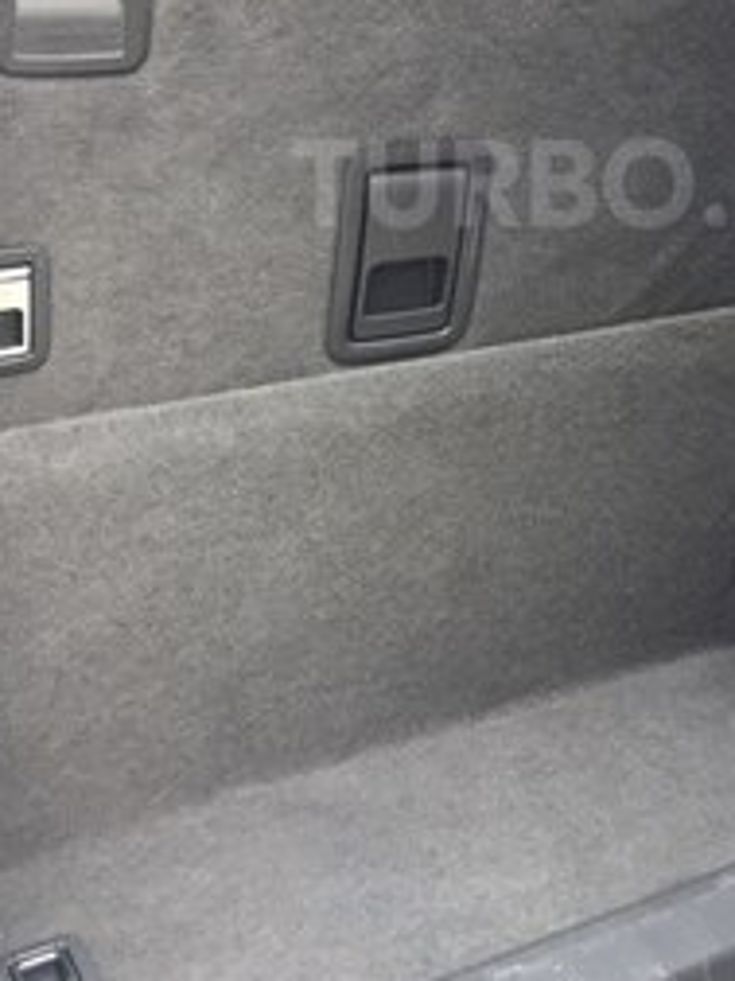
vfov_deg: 32.8
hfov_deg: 25.2
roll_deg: +0.1
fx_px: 1614
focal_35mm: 57
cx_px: 591
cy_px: 183
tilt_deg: -12.1
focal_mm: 4.15
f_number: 2.2
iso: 50
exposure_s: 1/33
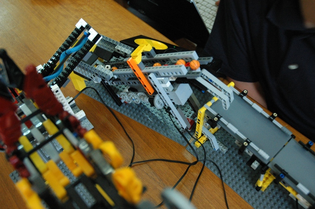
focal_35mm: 38
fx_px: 328
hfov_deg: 51.3
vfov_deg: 35.4
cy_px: 104
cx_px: 158
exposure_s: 1/40
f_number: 3.8
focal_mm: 25
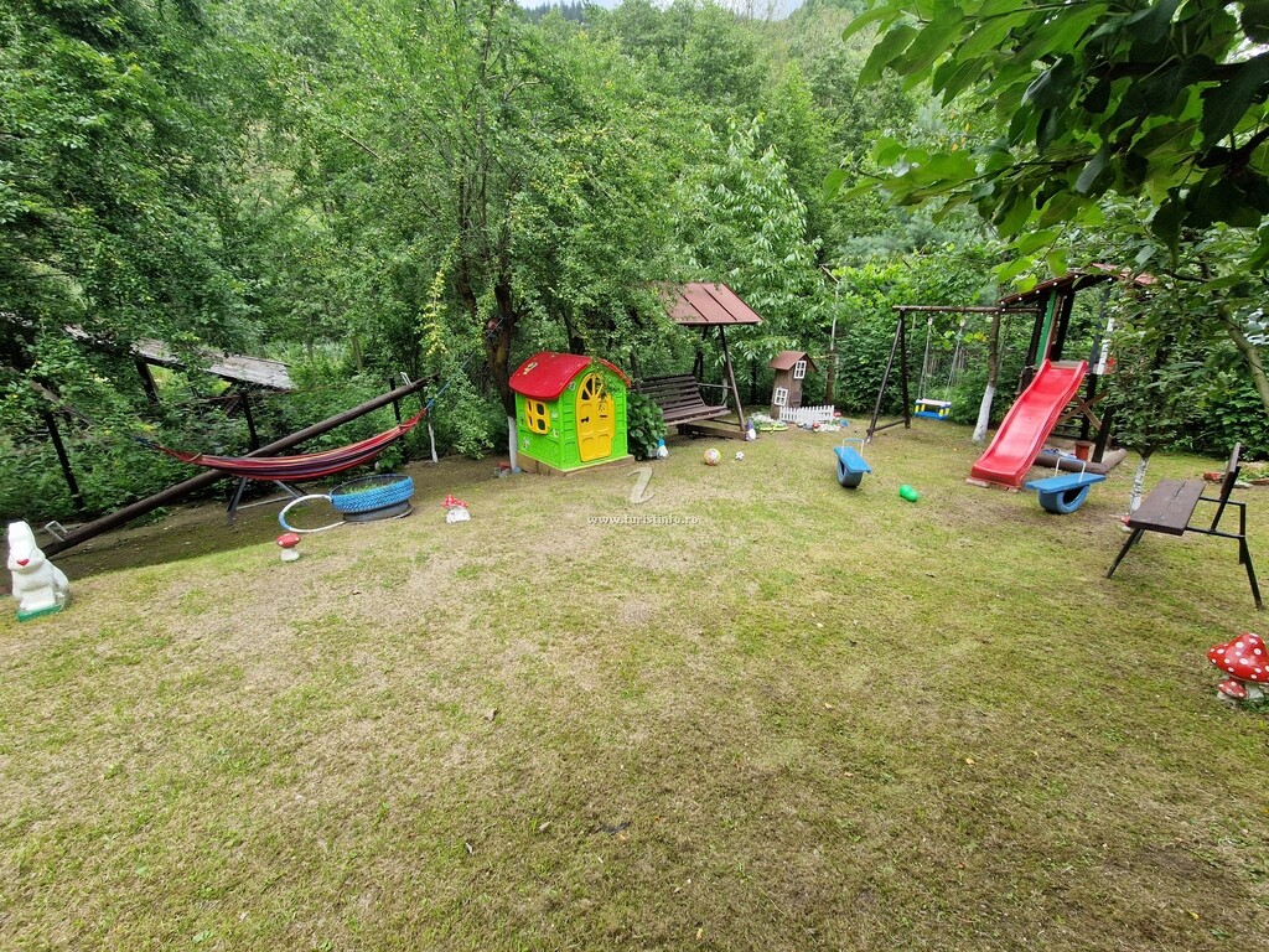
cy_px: 476
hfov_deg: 106.2
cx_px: 634
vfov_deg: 89.9
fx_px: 477
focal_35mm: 13
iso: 50
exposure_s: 1/487
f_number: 2.2
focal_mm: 2.2
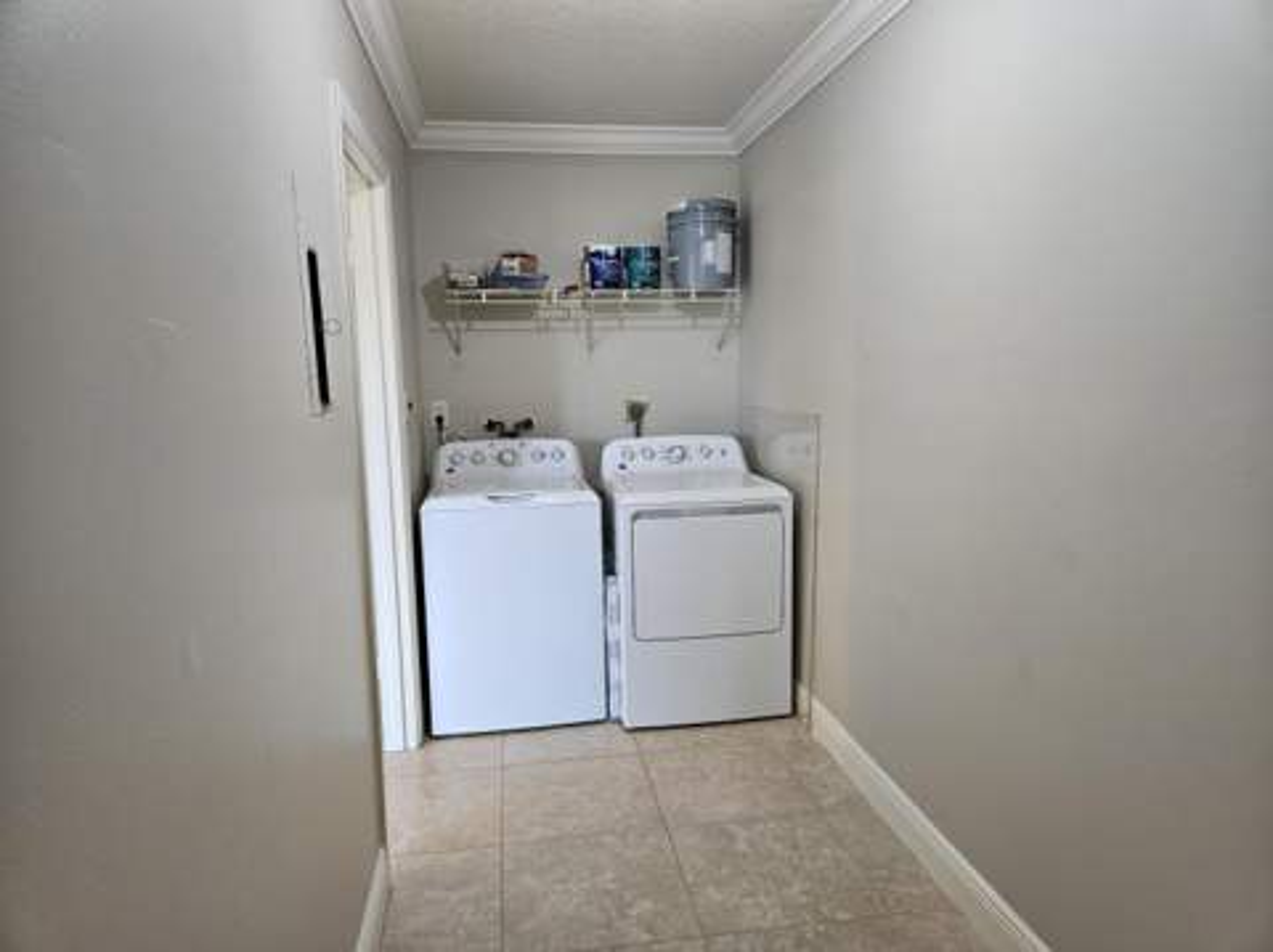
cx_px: 636
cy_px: 476
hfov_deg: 74.0
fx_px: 845
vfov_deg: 58.8
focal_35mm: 23
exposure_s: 1/120
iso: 200
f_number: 1.8
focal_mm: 5.4
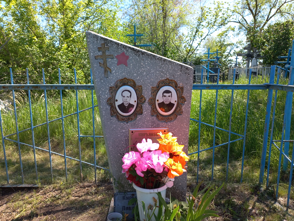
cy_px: 111
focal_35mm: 27
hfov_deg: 65.3
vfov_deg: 51.4
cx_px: 141
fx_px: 229
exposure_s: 1/238
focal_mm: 4.6
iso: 25
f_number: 1.8
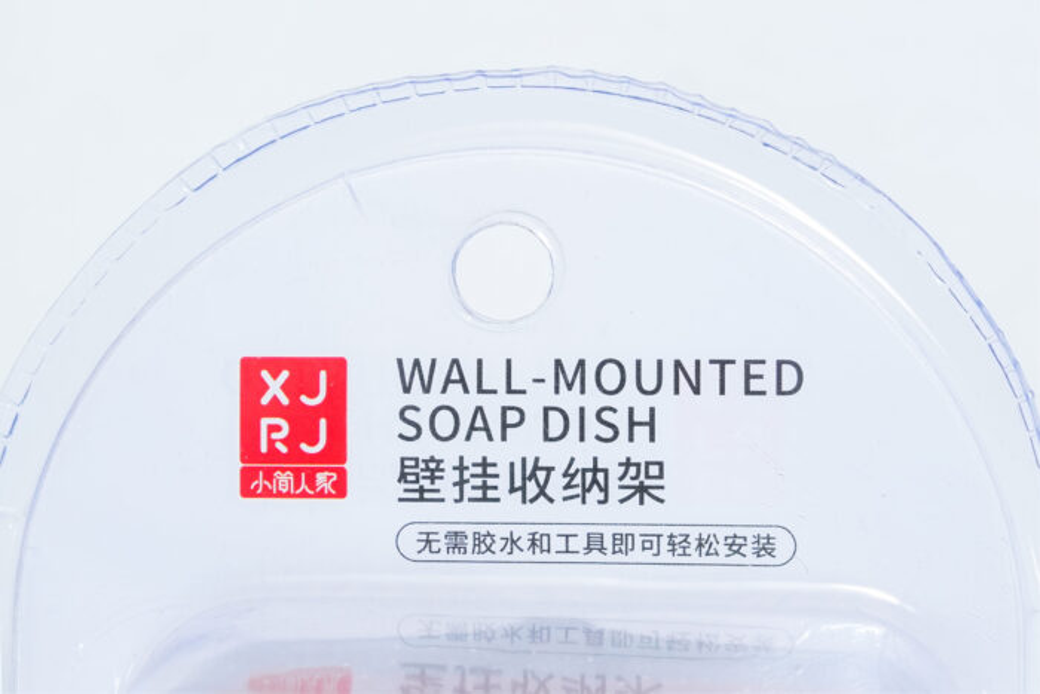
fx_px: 3034
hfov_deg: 19.5
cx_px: 520
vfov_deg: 13.0
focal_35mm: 105
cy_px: 347
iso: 3200
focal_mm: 70
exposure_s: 1/125
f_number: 11
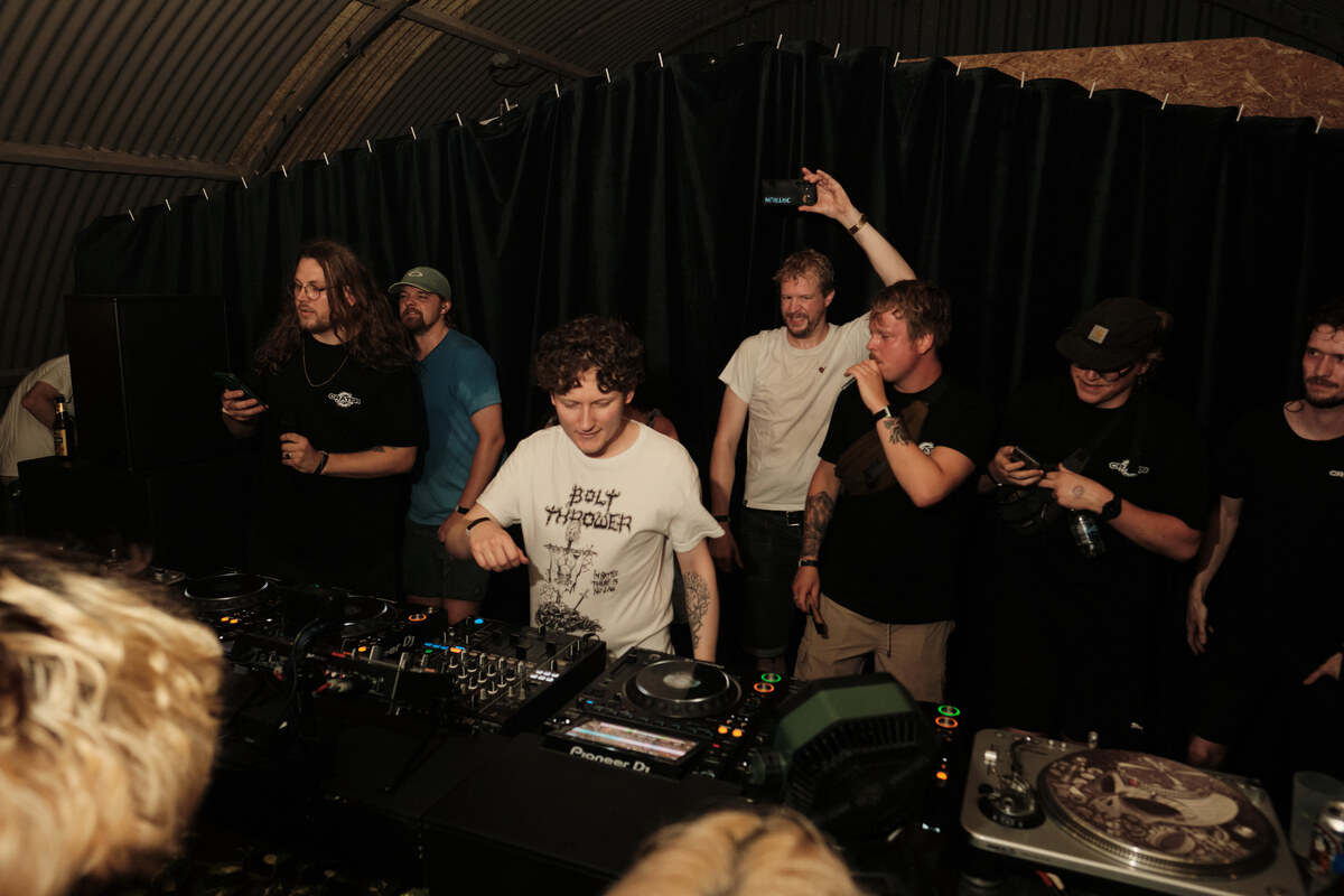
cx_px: 672
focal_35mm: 24
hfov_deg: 73.7
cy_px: 448
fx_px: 896
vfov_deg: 53.1
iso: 3200
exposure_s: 1/180
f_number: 3.2
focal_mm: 16
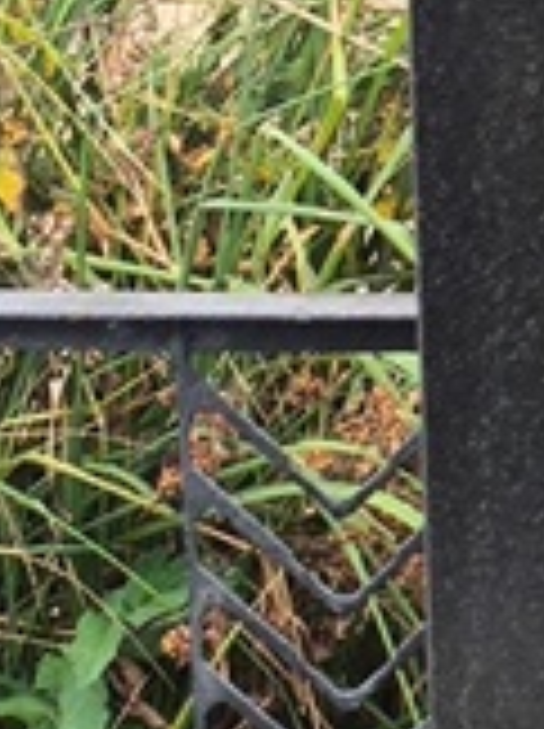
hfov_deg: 5.9
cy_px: 1112
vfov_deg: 7.9
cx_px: 942
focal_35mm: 247
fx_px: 5189
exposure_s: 1/120
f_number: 1.7
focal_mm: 4.71
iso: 50
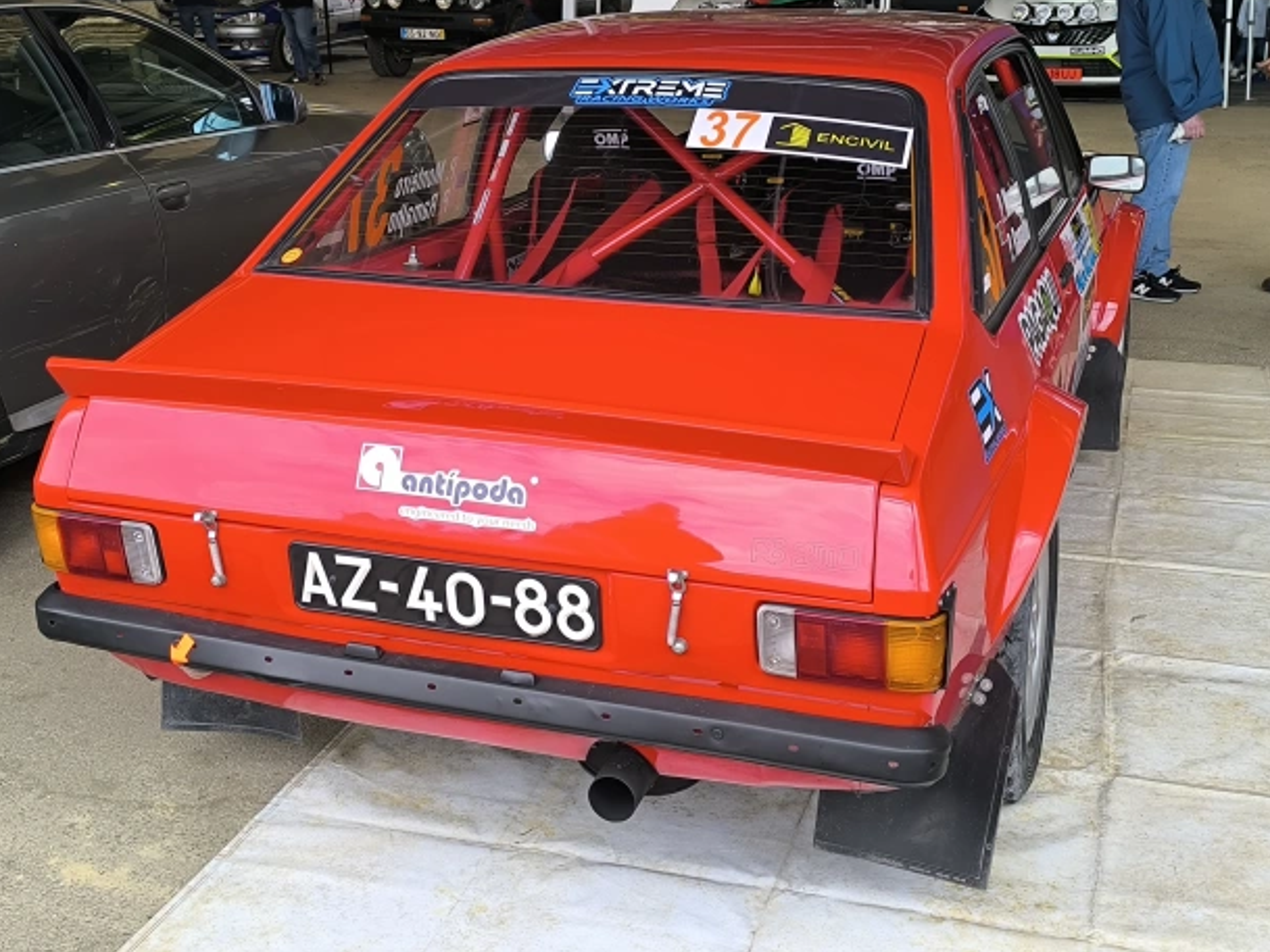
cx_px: 611
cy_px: 329
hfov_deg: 41.2
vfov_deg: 31.3
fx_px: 1688
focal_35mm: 46
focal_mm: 6.14
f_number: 1.65
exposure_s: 1/100
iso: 64
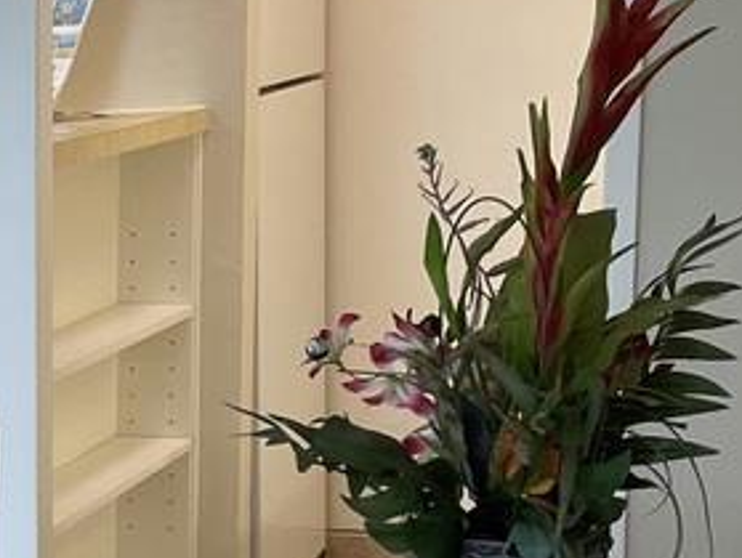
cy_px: 505
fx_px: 2876
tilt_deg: -8.6
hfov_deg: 13.2
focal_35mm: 134
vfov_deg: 11.0
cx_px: -625
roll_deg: +1.9
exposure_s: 1/62
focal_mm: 4.2
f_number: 1.6
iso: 80
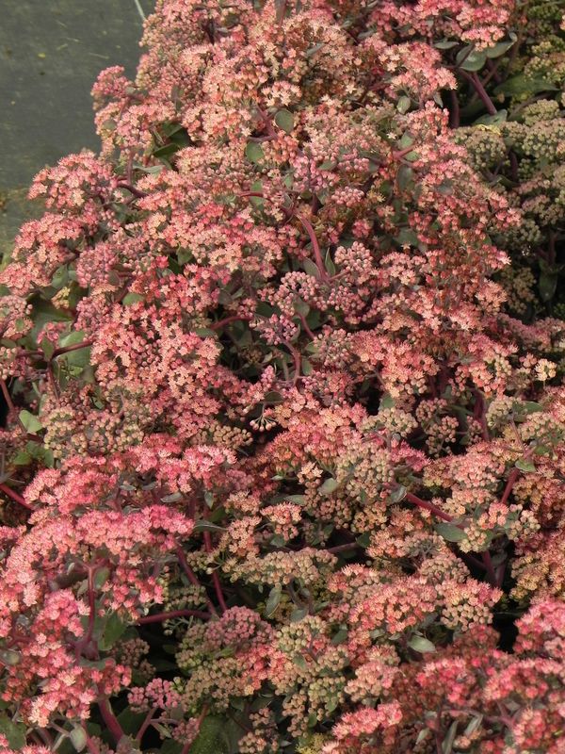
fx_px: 3134
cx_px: 282
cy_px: 377
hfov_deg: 10.3
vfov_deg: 13.7
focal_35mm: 144
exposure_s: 1/320
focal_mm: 25.7
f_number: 5
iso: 160
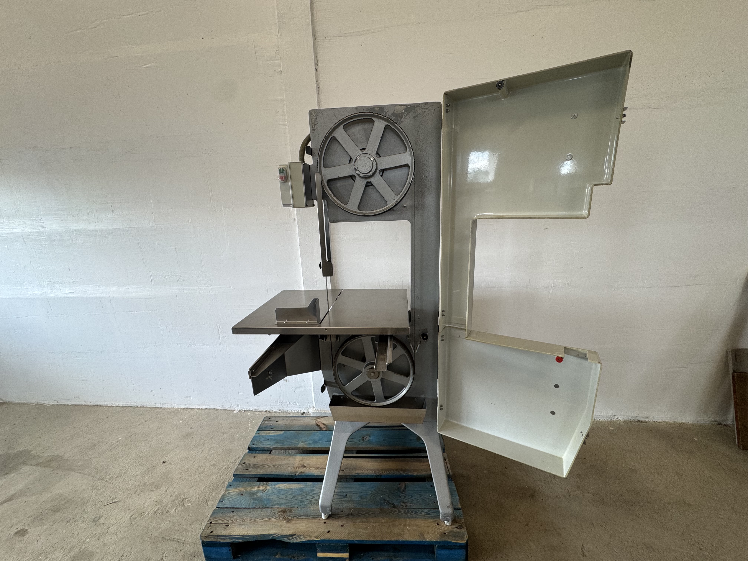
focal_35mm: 14
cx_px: 374
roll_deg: +2.0
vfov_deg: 85.7
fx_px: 303
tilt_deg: -13.5
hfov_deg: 102.1
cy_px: 280
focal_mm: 2.22
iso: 80
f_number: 2.2
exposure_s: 1/100
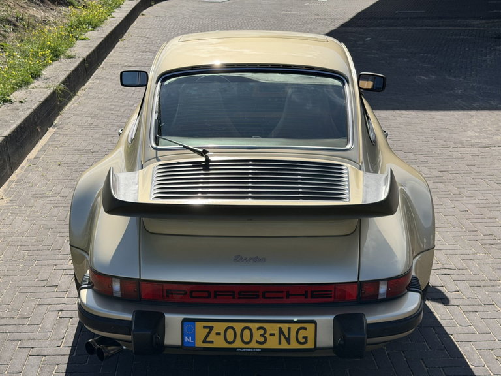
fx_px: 695
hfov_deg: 39.7
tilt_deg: -18.6
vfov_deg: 30.3
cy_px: 188
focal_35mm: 48
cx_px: 250
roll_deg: +1.8
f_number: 1.78
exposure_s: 1/6536
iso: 100
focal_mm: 6.76
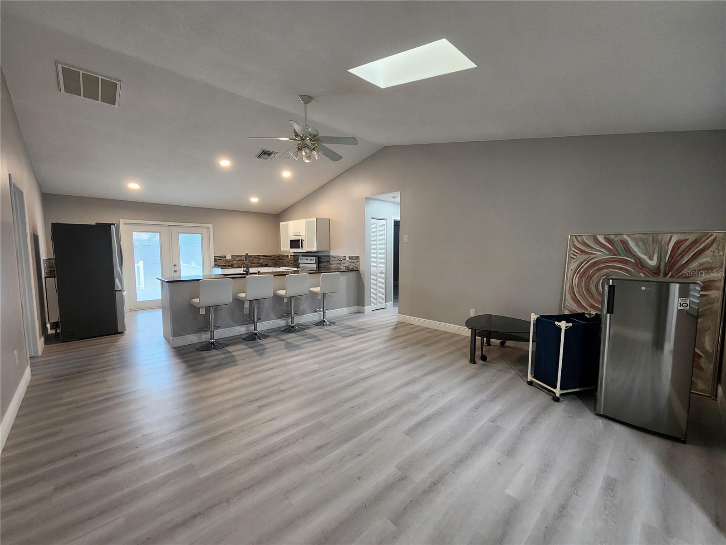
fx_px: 273
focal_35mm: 13
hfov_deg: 106.2
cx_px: 363
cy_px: 272
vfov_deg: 89.9
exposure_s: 1/60
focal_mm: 2.2
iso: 320
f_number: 2.2
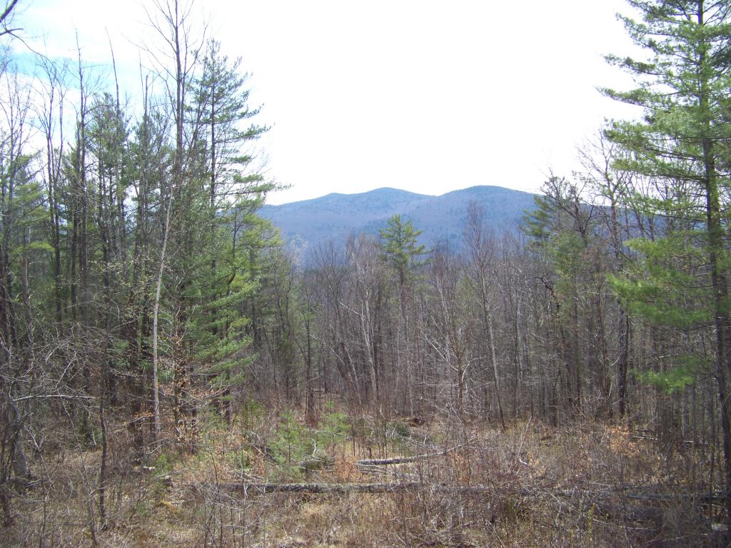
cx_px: 366
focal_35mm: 36
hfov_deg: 51.4
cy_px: 274
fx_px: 760
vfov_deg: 39.7
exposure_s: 1/500
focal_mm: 5.85
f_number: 2.8
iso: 69
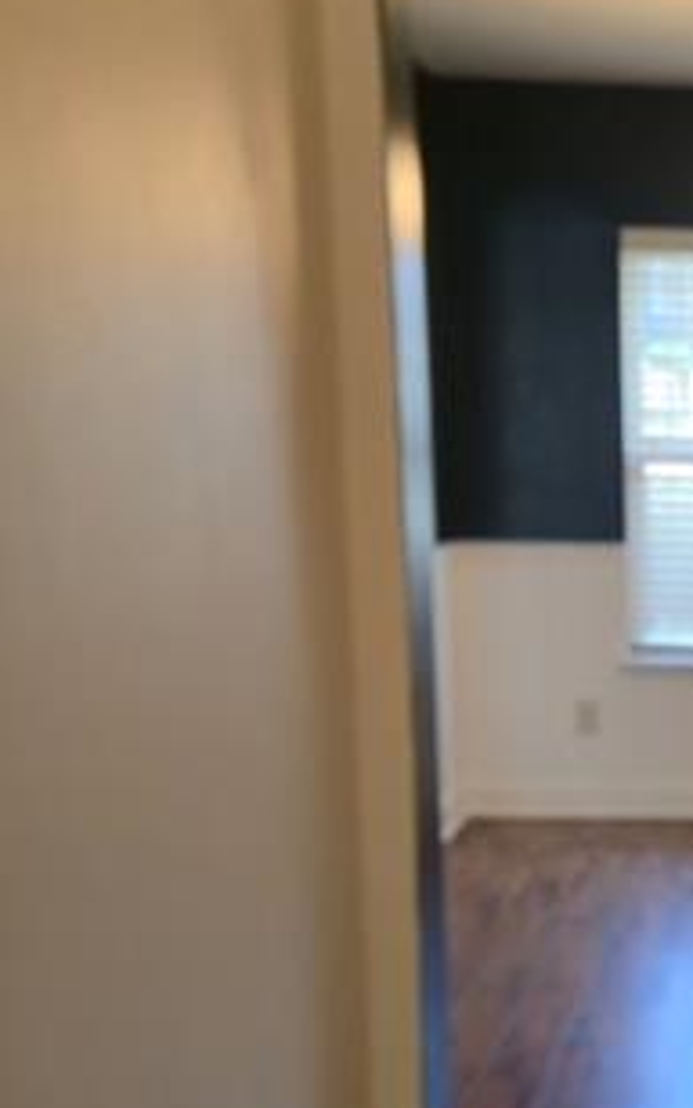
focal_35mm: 61
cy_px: 758
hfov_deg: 19.3
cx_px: 949
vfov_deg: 33.1
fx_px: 1842
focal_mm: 5.4
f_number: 1.8
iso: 50
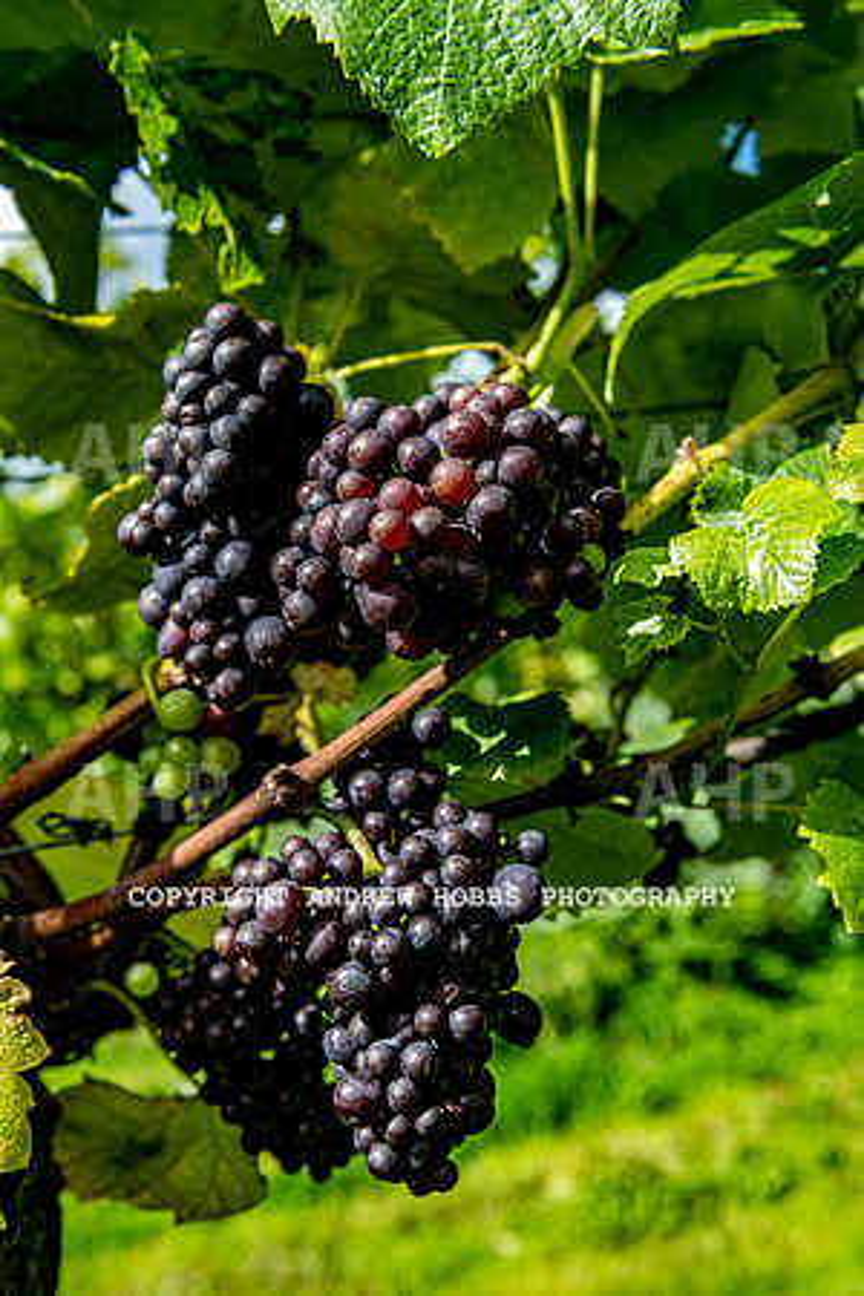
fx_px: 1368
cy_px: 648
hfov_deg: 35.1
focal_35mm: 38
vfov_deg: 50.7
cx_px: 432
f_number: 6.3
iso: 180
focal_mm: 38
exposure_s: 1/500
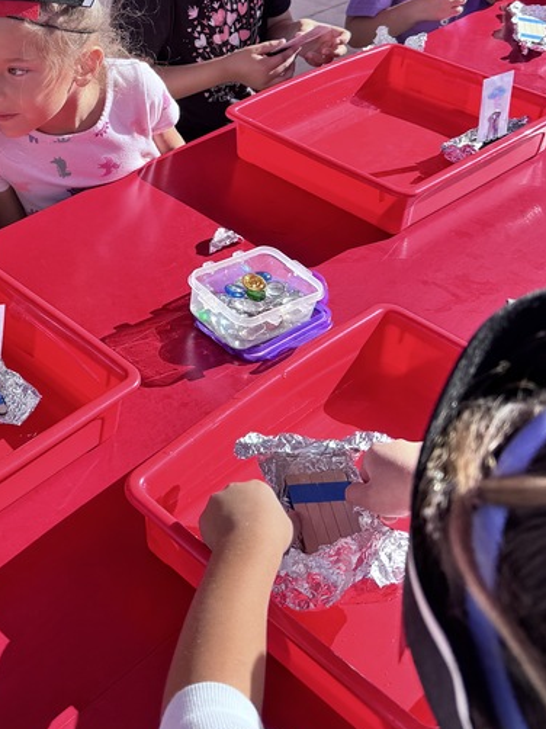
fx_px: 1031
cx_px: 52
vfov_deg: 37.5
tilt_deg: -26.0
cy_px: 145
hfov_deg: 28.5
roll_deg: -1.6
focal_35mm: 49
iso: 80
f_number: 1.78
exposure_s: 1/1366
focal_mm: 6.76
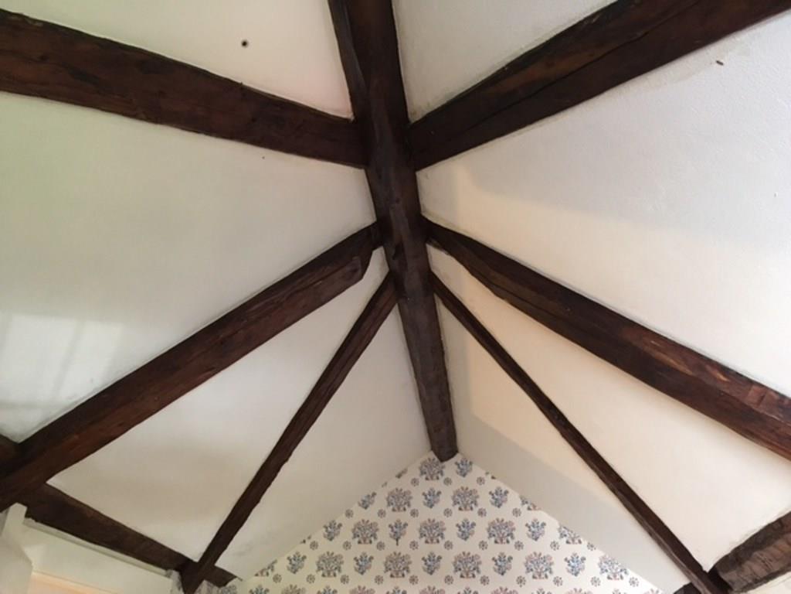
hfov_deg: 61.7
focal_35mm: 29
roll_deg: -2.5
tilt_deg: +29.8
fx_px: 663
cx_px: 396
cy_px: 297
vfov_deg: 48.2
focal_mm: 4.15
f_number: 2.2
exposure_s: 1/15
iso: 200
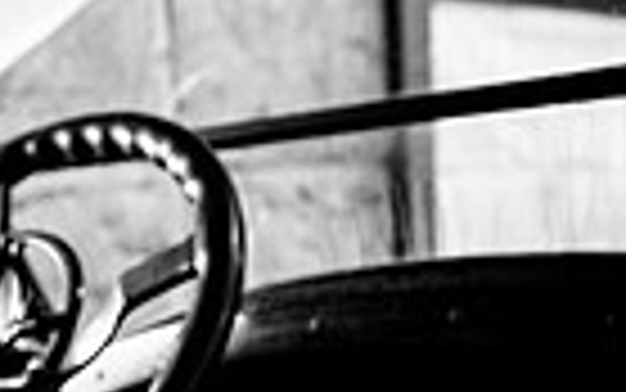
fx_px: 1348
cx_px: 302
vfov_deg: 14.2
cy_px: 752
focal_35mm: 79
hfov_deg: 26.1
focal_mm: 24
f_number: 4
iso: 2000
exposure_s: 1/40
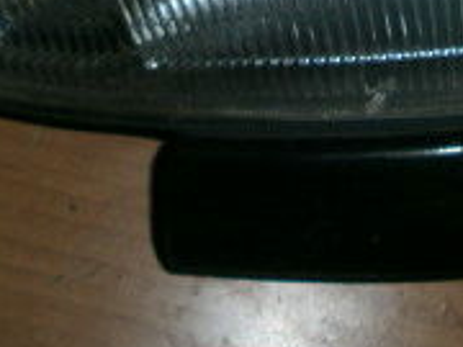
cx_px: 322
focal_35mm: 96
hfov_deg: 20.3
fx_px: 1284
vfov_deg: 14.8
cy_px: -95
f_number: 2.9
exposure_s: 1/30
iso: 125
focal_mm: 4.8
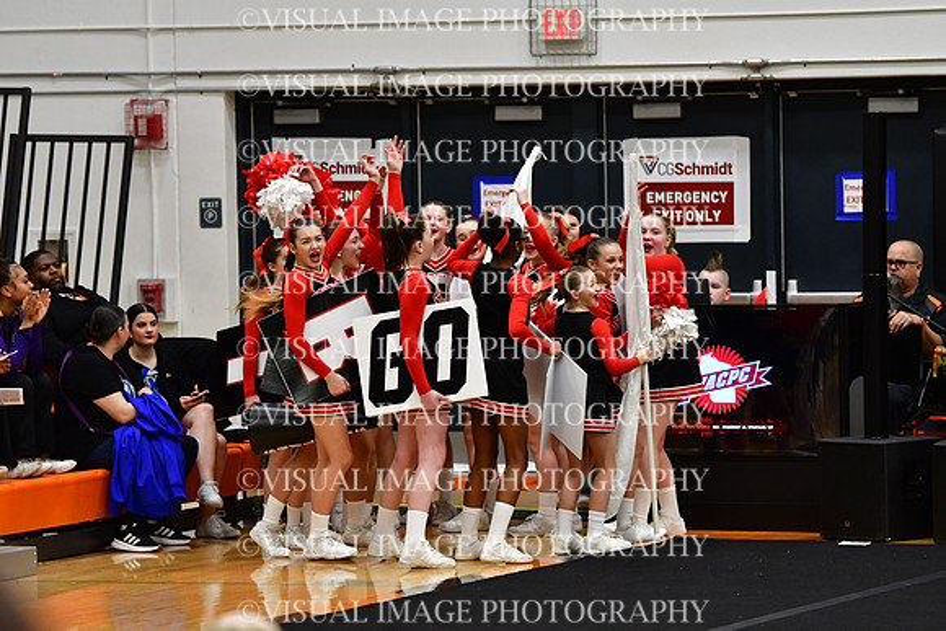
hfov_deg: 10.2
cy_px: 316
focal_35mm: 202
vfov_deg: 6.8
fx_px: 5309
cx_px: 473
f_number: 3.5
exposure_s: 1/500
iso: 4000
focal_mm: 135
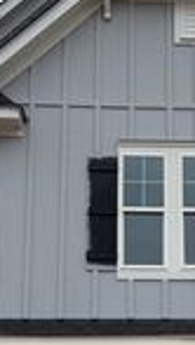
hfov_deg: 13.5
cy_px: 290
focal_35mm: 89
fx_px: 816
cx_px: 181
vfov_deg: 23.5
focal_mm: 6.76
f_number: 1.78
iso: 80
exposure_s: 1/4673
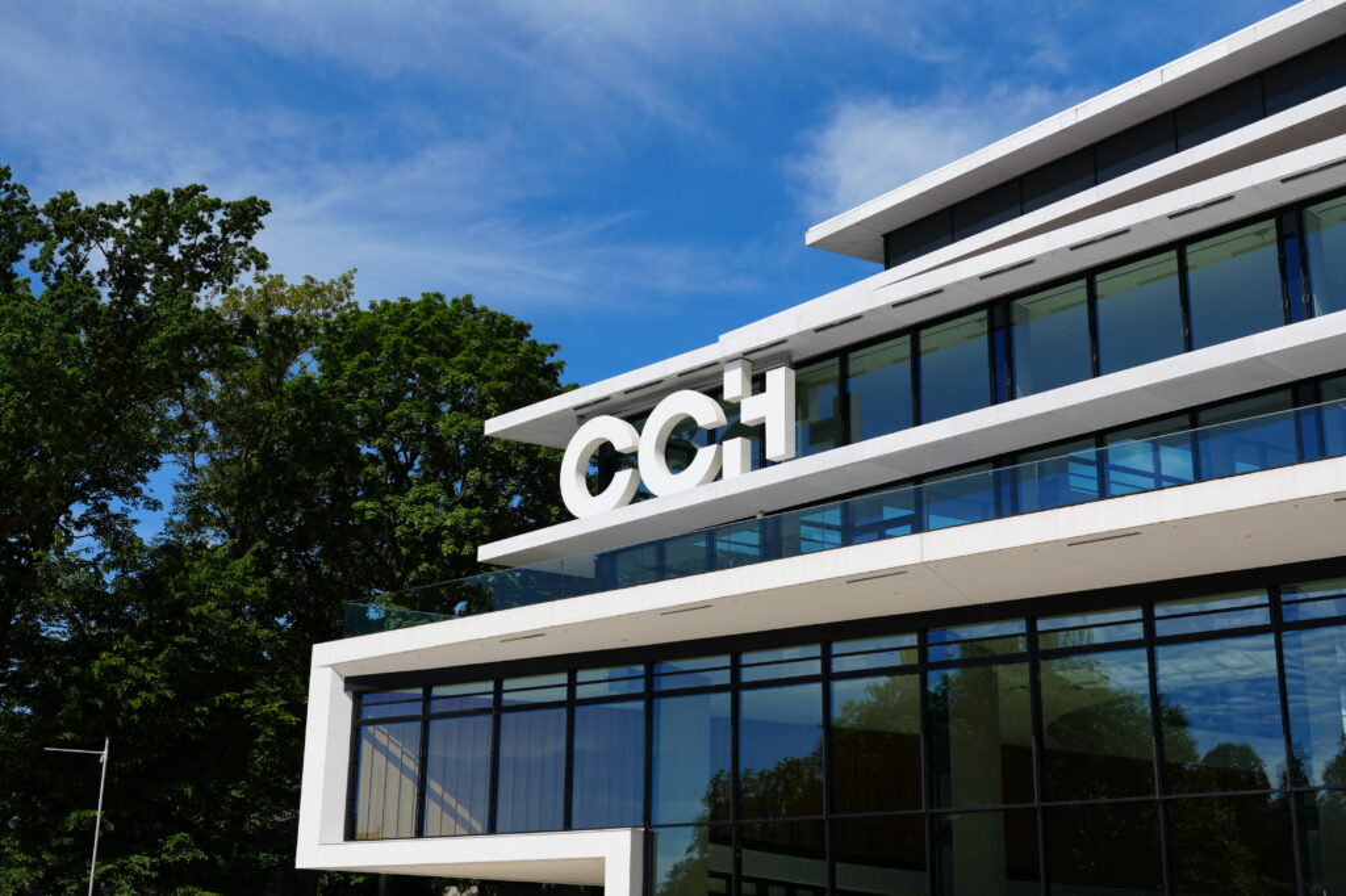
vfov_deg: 28.9
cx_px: 673
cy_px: 448
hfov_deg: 42.3
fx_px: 1738
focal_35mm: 46
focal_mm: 31
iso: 100
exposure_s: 1/1000
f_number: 5
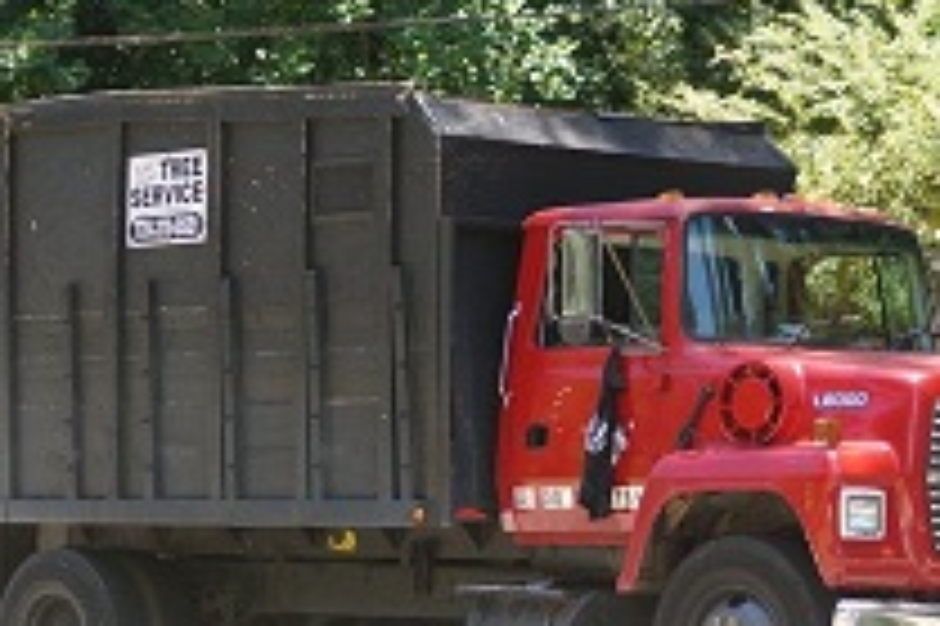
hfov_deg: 13.0
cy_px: 432
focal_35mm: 158
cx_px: 328
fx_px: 4121
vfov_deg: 8.7
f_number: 4.5
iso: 100
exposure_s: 1/125
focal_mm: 55
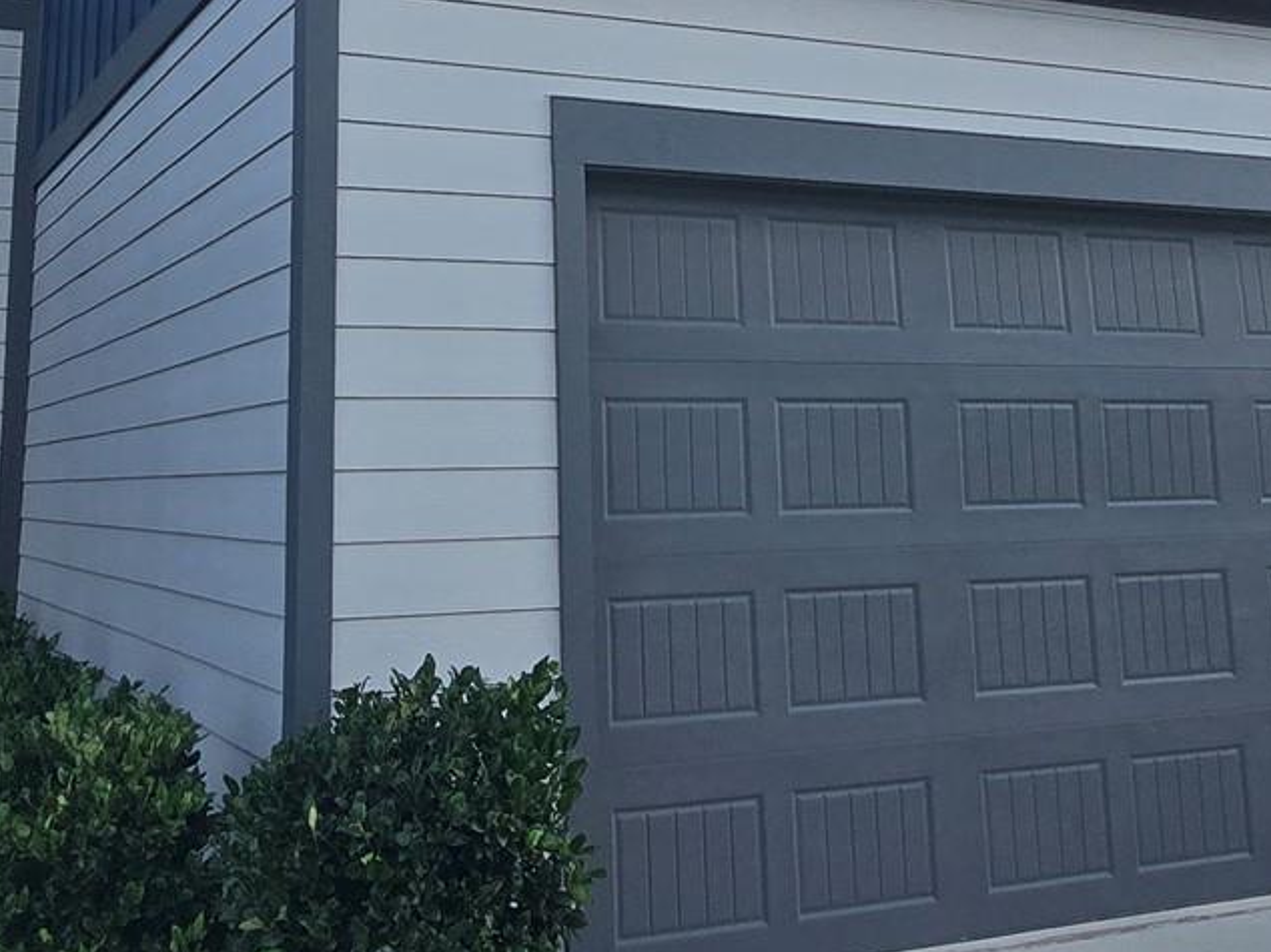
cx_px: 495
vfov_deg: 32.3
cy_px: 60
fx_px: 1542
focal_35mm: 42
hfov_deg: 44.5
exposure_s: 1/1437
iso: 50
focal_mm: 2.2
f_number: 2.2
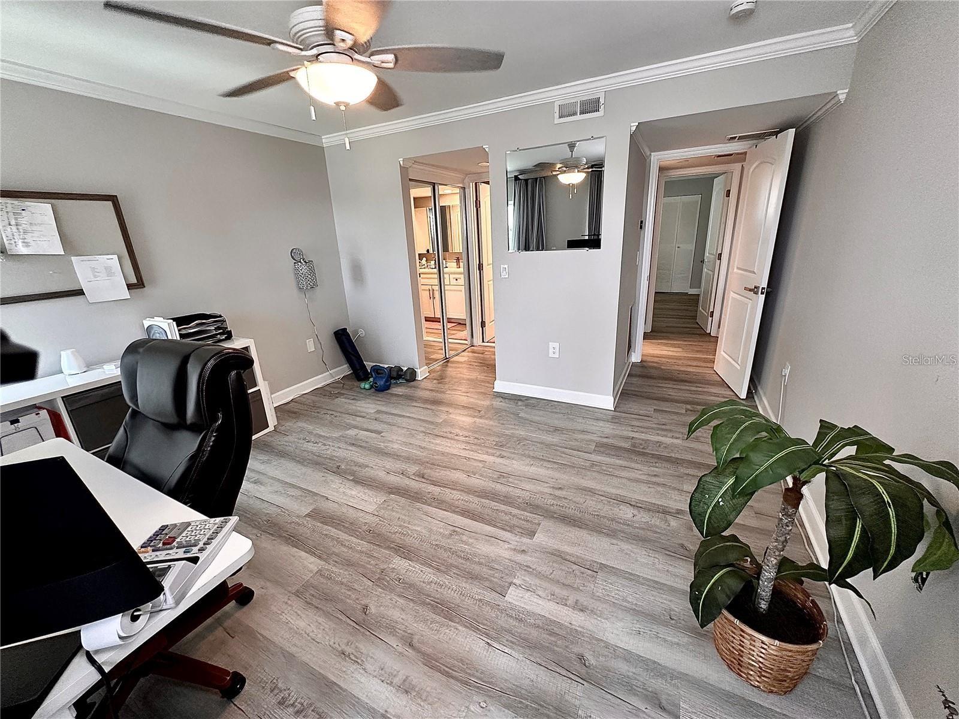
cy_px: 360
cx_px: 480
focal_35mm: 14
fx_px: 388
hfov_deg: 102.1
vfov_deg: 85.7
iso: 250
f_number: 2.2
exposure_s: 1/120
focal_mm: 2.22
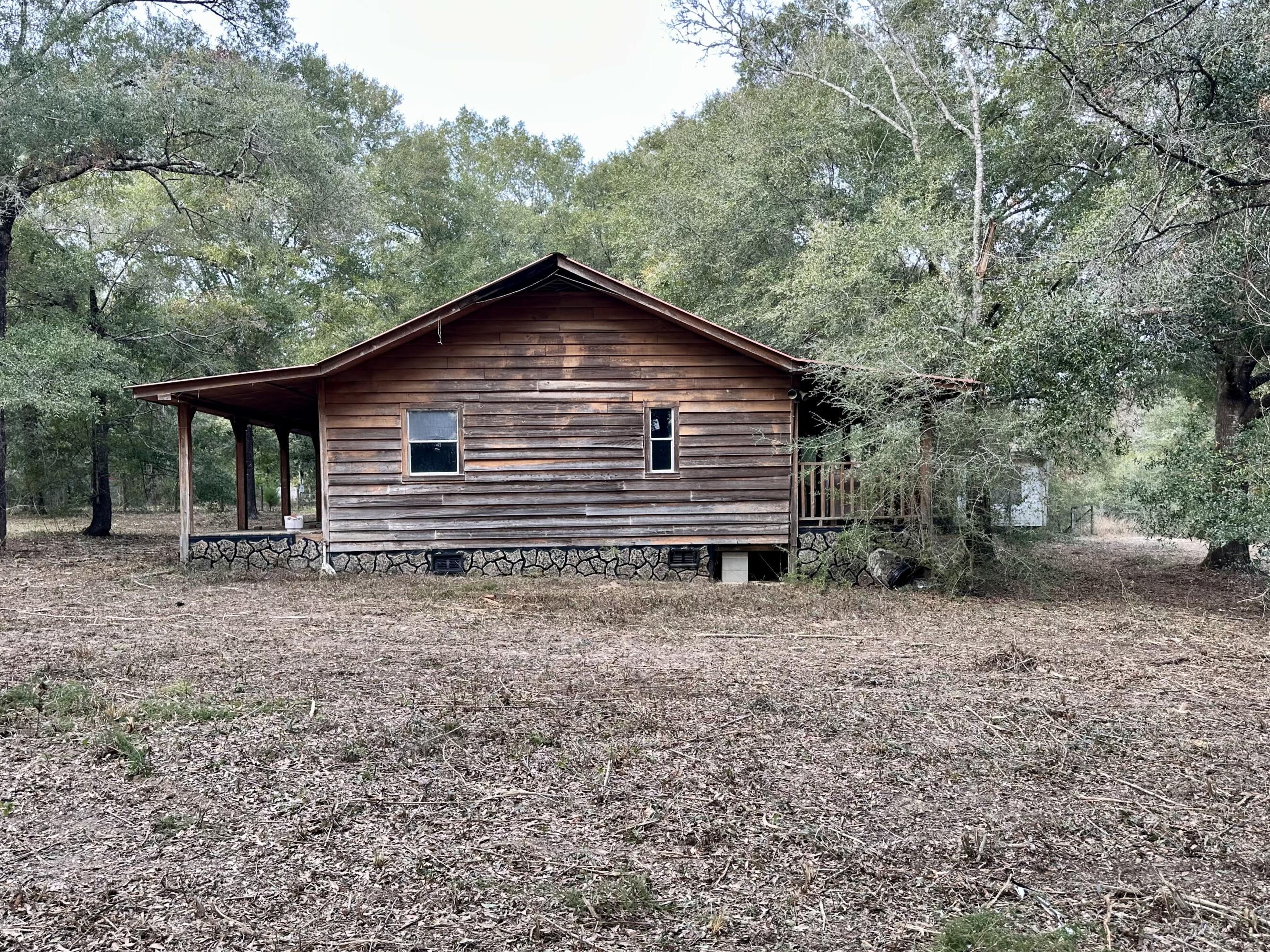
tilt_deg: -0.8
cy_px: 497
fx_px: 991
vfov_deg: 51.3
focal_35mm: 27
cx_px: 612
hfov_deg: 65.3
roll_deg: +1.0
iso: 64
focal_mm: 6.86
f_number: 1.78
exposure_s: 1/139
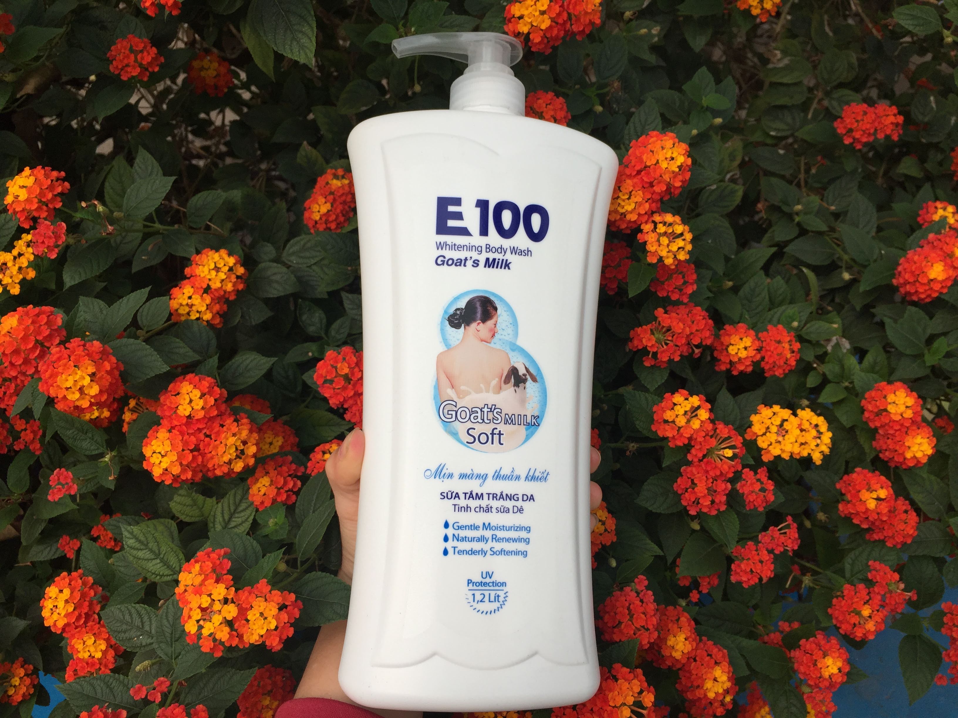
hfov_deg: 61.7
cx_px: 479
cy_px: 359
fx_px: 803
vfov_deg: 48.2
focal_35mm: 29
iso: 32
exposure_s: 1/1980
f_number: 2.2
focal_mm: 4.15
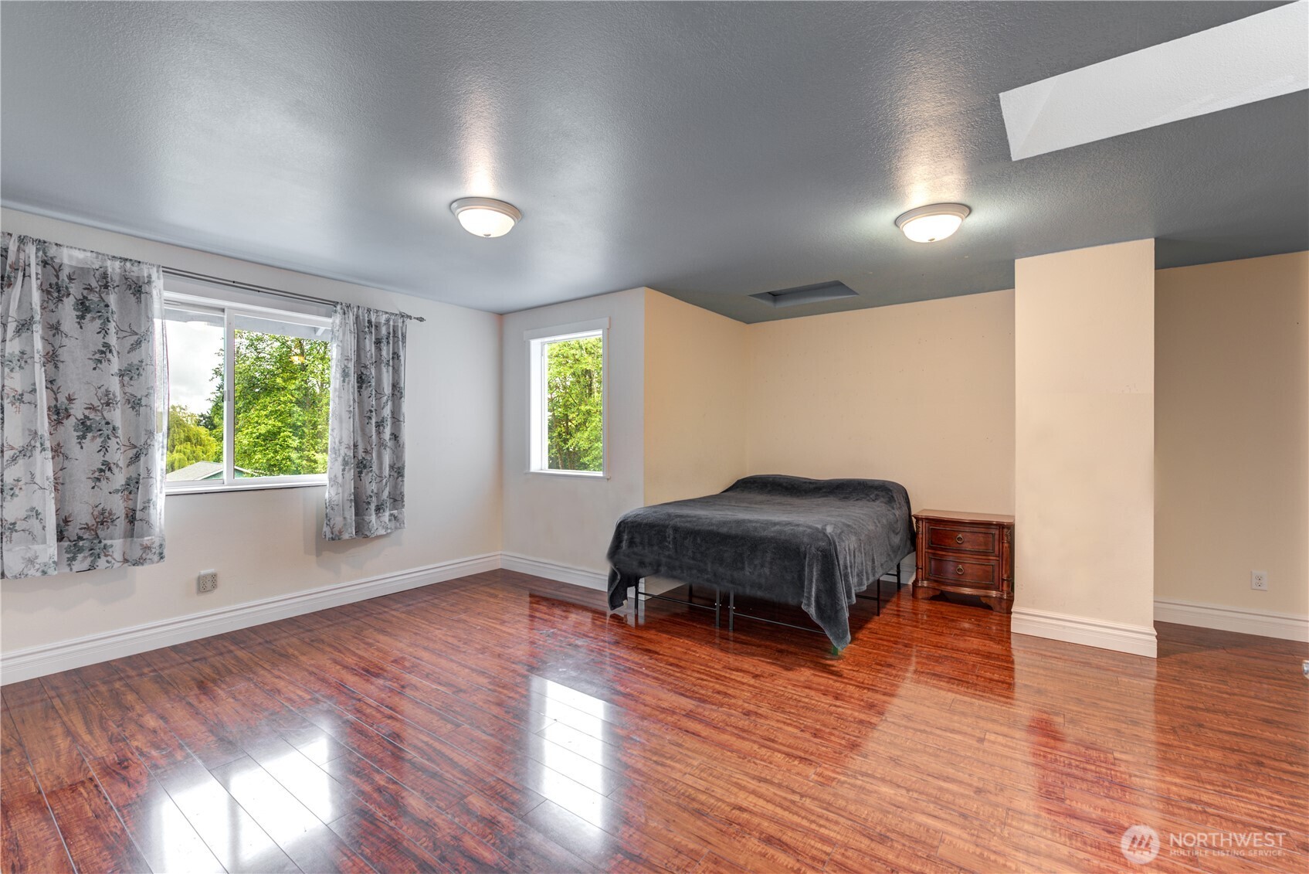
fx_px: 546
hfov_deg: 100.4
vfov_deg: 77.4
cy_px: 437
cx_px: 654
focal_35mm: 15
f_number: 8
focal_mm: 15
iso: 320
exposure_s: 1/400
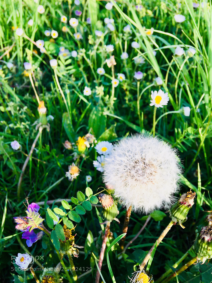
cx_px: 106
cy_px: 142
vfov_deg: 61.7
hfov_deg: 48.2
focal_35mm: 29
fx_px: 237
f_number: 2.2
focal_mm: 4.15
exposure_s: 1/530
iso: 25
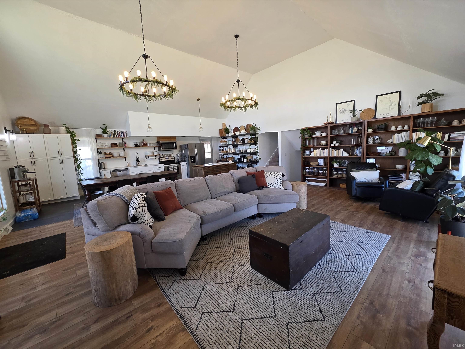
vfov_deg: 89.9
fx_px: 175
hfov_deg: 106.2
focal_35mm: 13
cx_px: 232
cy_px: 174
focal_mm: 2.2
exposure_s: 1/120
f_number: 1.9
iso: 200
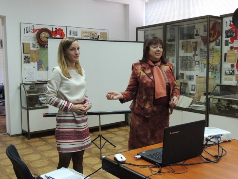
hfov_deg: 46.8
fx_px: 275
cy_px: 90
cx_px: 119
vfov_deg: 36.0
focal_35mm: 40
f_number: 3.3
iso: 400
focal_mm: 7.1
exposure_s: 1/30
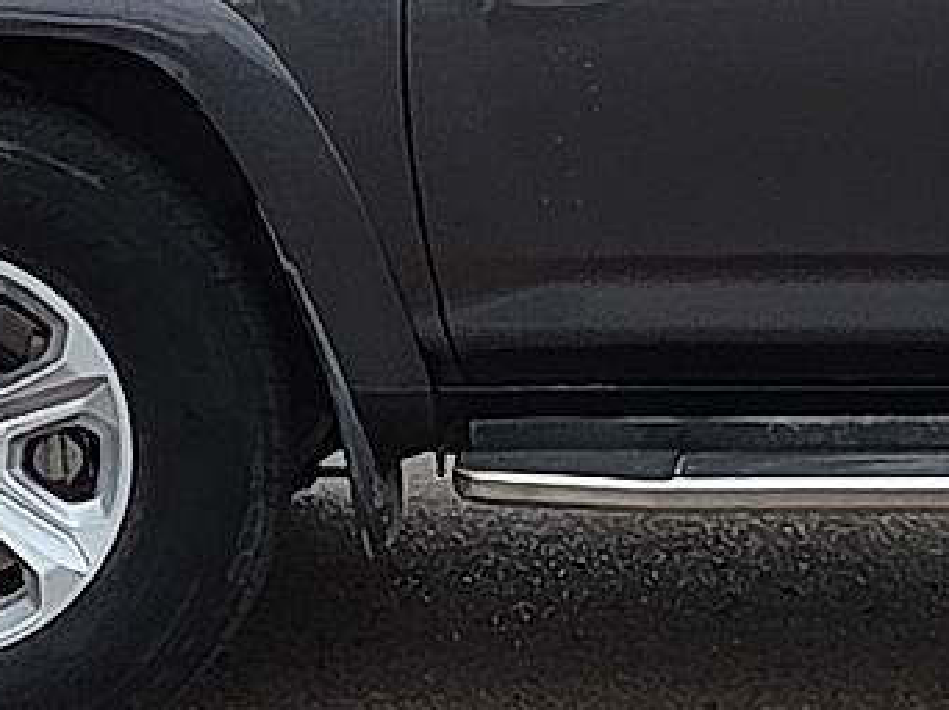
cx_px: 1246
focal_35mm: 234
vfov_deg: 6.3
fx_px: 6411
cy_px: 0
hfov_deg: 8.3
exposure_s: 1/2000
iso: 76
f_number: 1.8
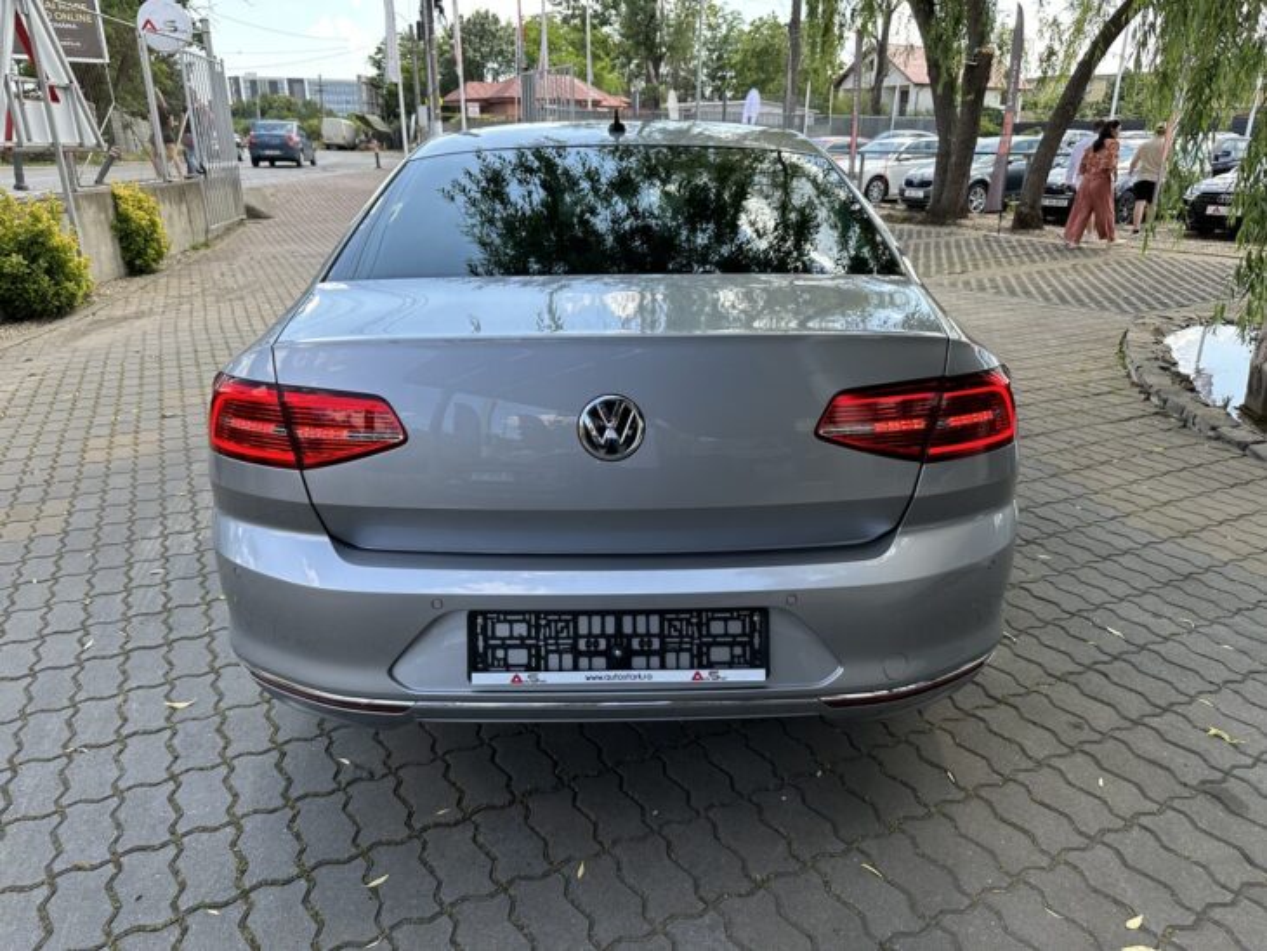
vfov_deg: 56.8
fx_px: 879
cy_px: 476
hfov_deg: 71.6
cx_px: 634
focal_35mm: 24
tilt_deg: -20.9
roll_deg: -0.3
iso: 80
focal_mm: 6.86
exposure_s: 1/685
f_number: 1.78
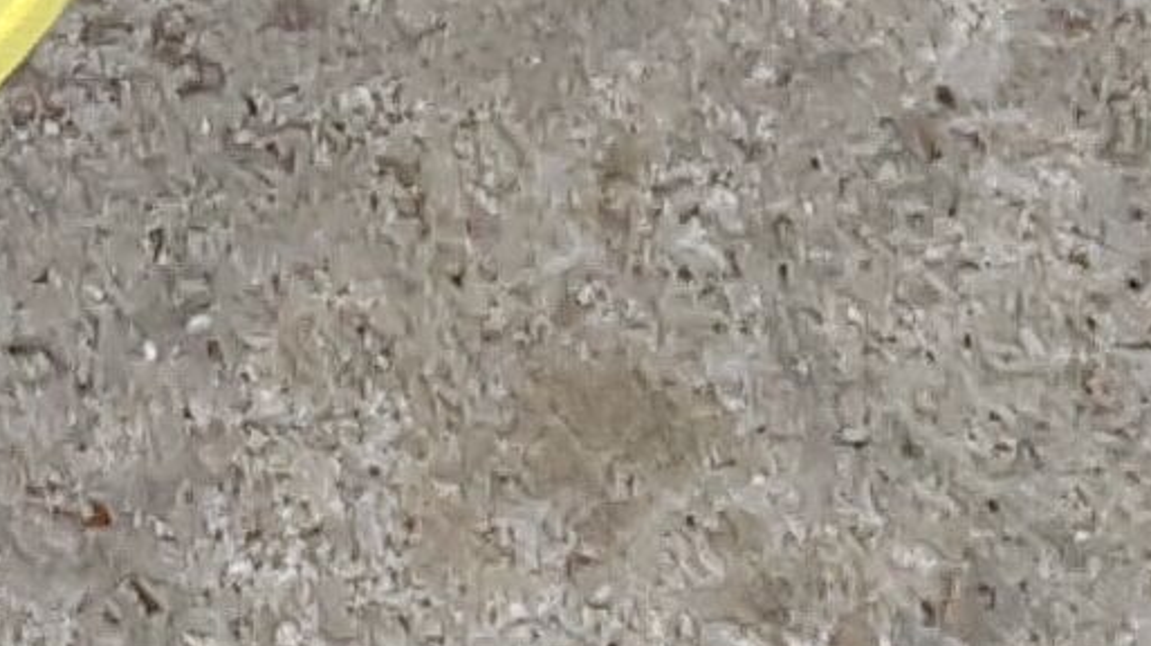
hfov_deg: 8.8
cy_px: -2052
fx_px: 7169
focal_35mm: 235
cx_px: -978
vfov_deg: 4.7
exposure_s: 1/100
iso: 1600
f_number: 1.9
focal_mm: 5.52
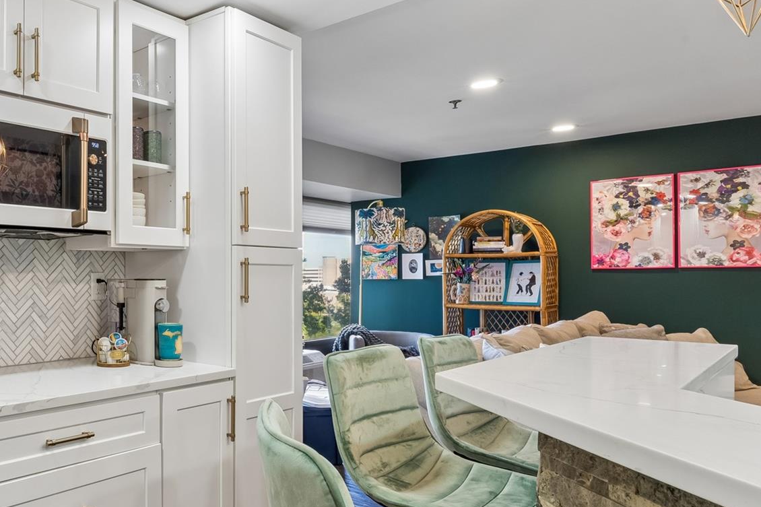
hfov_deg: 57.3
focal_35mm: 29
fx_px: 613
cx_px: 119
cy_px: 270
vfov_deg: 44.9
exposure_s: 1/8
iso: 400
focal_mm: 16
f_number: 14
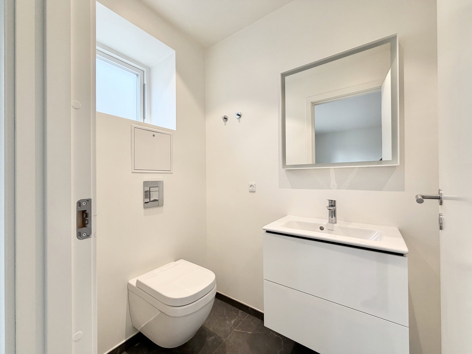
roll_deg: +0.8
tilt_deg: +0.6
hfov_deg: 102.1
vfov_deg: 85.7
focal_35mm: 14
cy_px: 177
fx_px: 191
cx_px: 236
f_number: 2.2
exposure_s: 1/100
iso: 100
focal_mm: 2.22
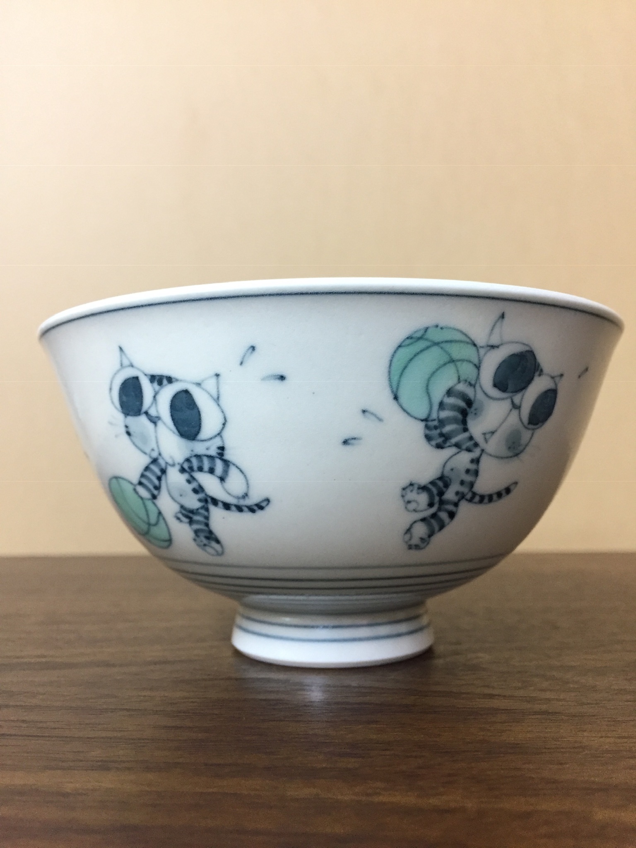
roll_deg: +0.9
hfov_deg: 48.2
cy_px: 424
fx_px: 710
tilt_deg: +7.2
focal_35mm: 29
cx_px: 318
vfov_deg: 61.7
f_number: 2.2
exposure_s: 1/30
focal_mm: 4.15
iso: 200
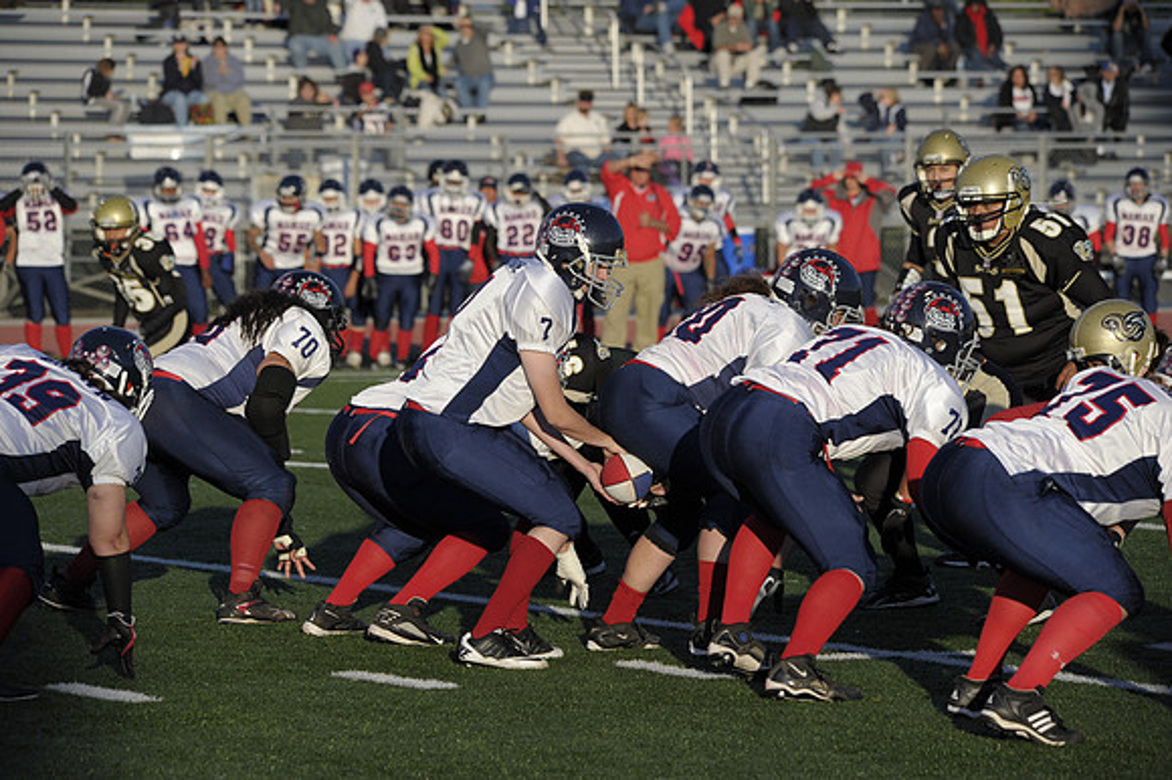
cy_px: 390
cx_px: 586
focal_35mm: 230
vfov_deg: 6.0
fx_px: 7483
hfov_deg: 9.0
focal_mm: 230
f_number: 8
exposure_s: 1/1000
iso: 400
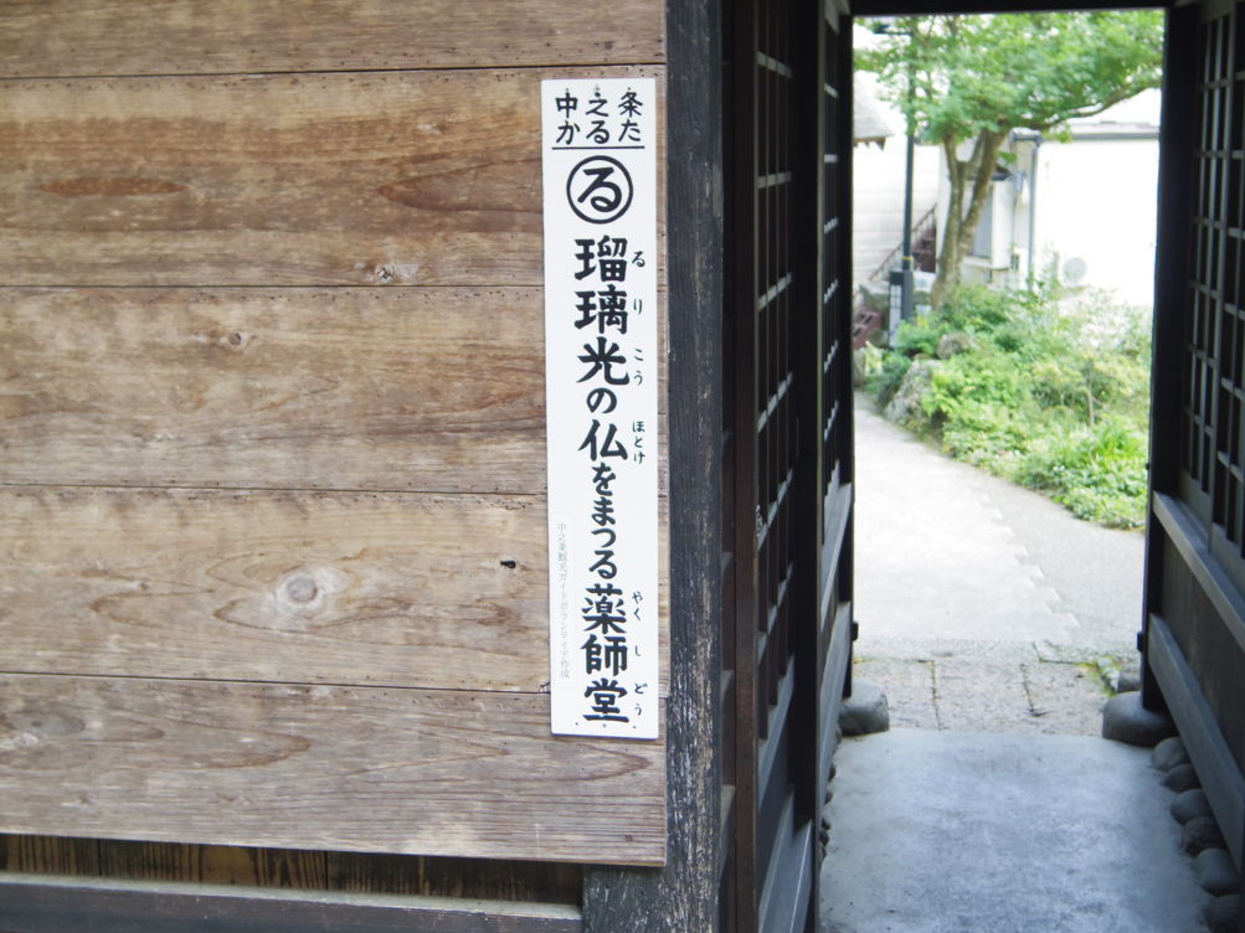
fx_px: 1726
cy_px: 460
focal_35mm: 48
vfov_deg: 30.3
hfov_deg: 39.7
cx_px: 616
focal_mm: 8.5
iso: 250
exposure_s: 1/160
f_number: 2.2
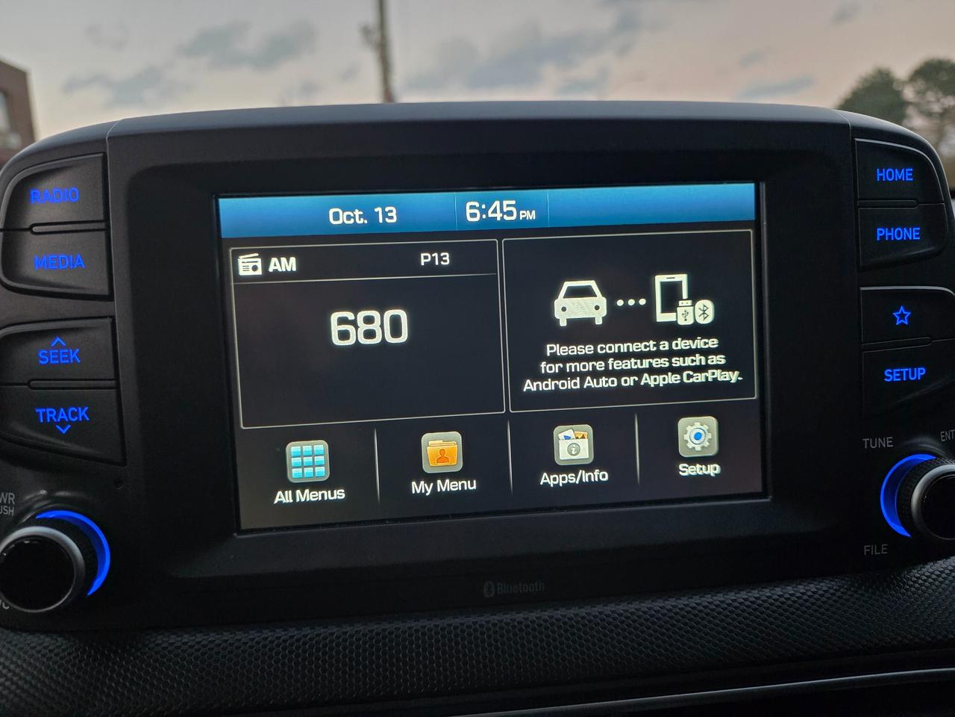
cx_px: 478
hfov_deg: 73.9
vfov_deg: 58.9
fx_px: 635
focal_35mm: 23
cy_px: 358
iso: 800
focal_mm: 6.25
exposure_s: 1/120
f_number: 1.7
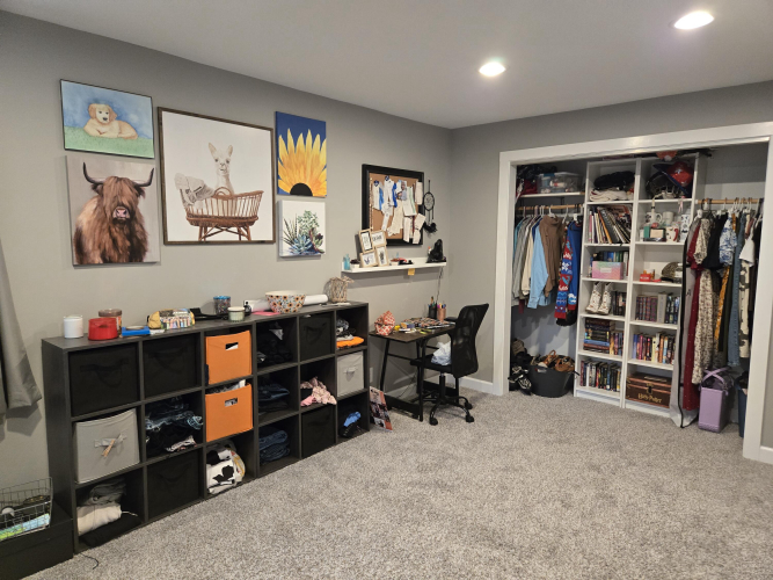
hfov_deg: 73.9
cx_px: 386
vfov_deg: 58.9
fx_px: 514
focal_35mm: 23
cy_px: 290
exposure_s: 1/120
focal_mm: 5.4
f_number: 1.8
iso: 800
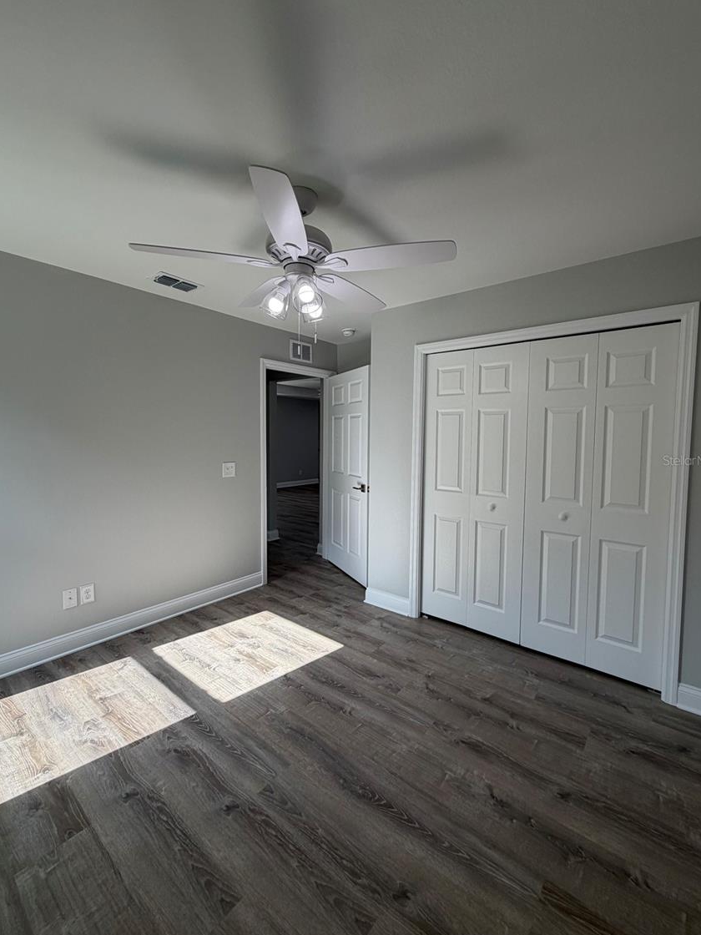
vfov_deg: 98.2
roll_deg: -1.2
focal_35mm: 15
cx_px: 346
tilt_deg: -3.2
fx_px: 405
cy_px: 460
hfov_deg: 81.7
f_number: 2.2
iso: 64
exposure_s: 1/120
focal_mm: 2.22
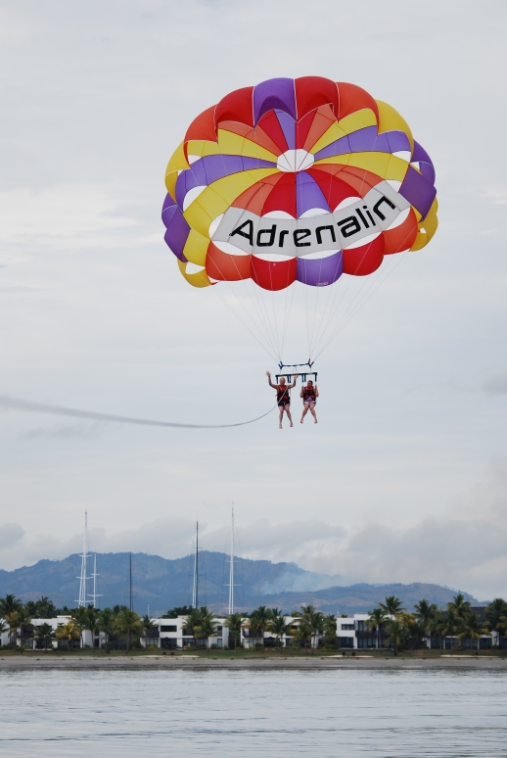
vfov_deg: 11.4
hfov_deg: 7.6
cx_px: 254
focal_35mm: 180
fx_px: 3792
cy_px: 379
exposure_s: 1/1000
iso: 140
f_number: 4.5
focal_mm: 120
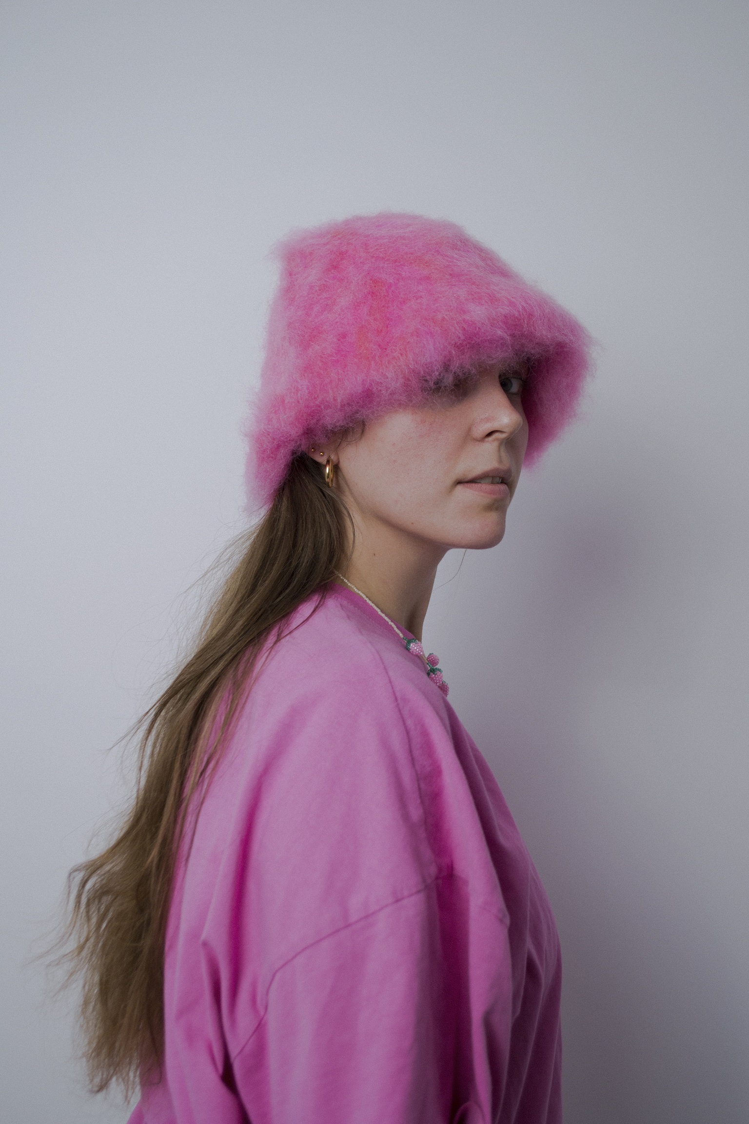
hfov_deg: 40.0
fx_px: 1030
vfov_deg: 57.2
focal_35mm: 33
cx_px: 374
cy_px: 562
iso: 100
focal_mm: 22
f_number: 4.5
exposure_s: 1/40
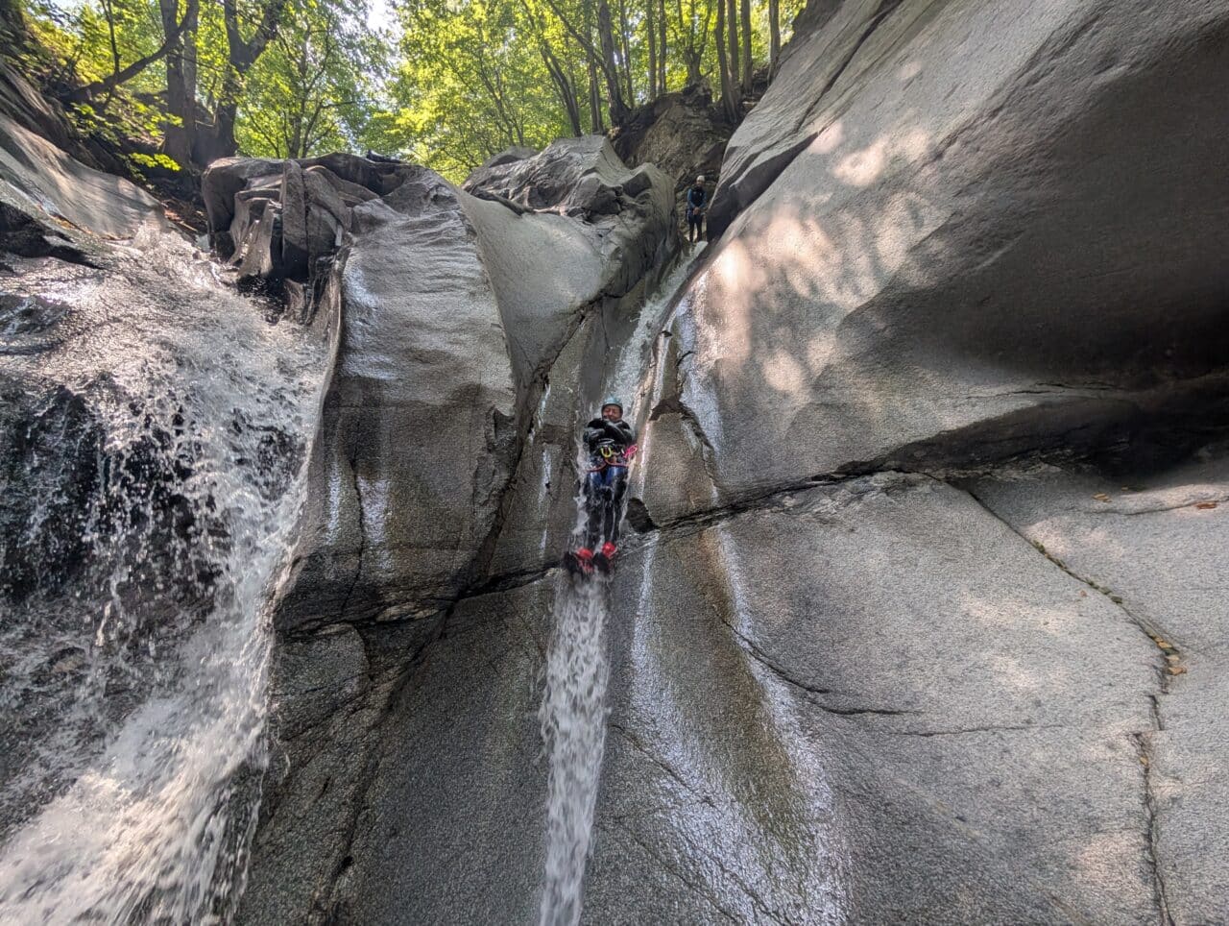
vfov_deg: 94.6
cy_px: 463
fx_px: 427
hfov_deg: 110.5
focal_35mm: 12
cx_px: 614
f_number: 1.7
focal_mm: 2.02
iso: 53
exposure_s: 1/346
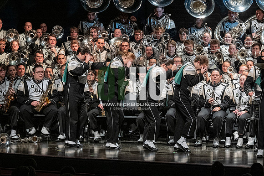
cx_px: 132
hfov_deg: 9.2
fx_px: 1649
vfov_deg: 6.1
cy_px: 88
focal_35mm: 225
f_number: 4
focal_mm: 150
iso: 4000
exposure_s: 1/500
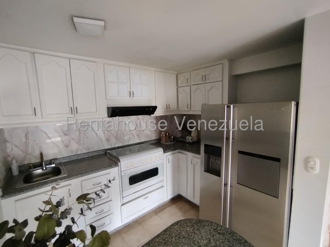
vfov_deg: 81.7
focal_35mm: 15
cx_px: 165
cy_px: 124
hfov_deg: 98.2
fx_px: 143
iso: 250
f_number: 2.2
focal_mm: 1.65
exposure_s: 1/20
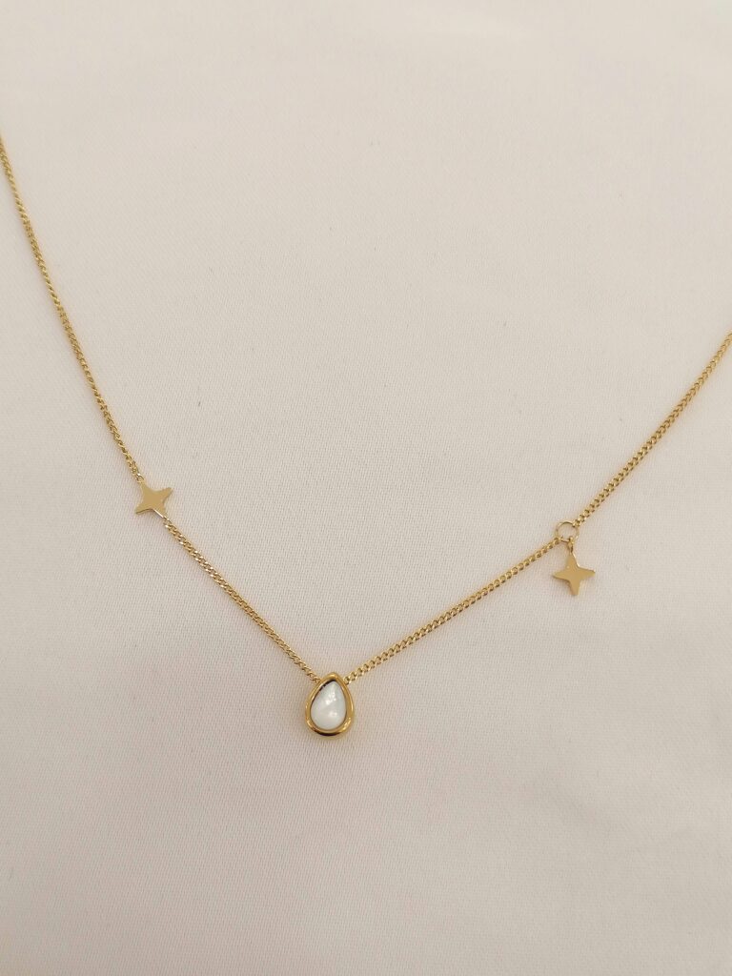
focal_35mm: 38
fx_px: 1071
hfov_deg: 37.7
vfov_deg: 49.0
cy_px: 488
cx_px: 366
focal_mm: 4.75
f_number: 1.8
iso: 100
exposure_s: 1/50
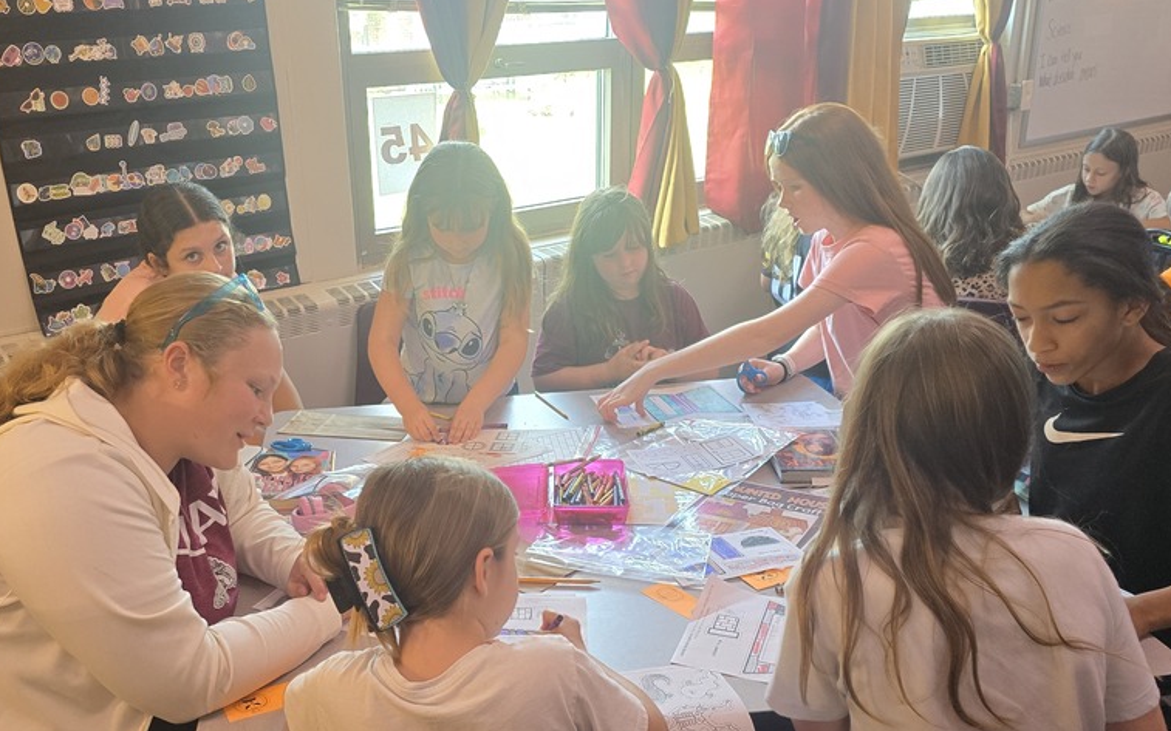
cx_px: 452
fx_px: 1053
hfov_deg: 57.6
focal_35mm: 33
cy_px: 427
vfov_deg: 38.2
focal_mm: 6.3
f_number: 1.7
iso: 400
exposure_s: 1/120
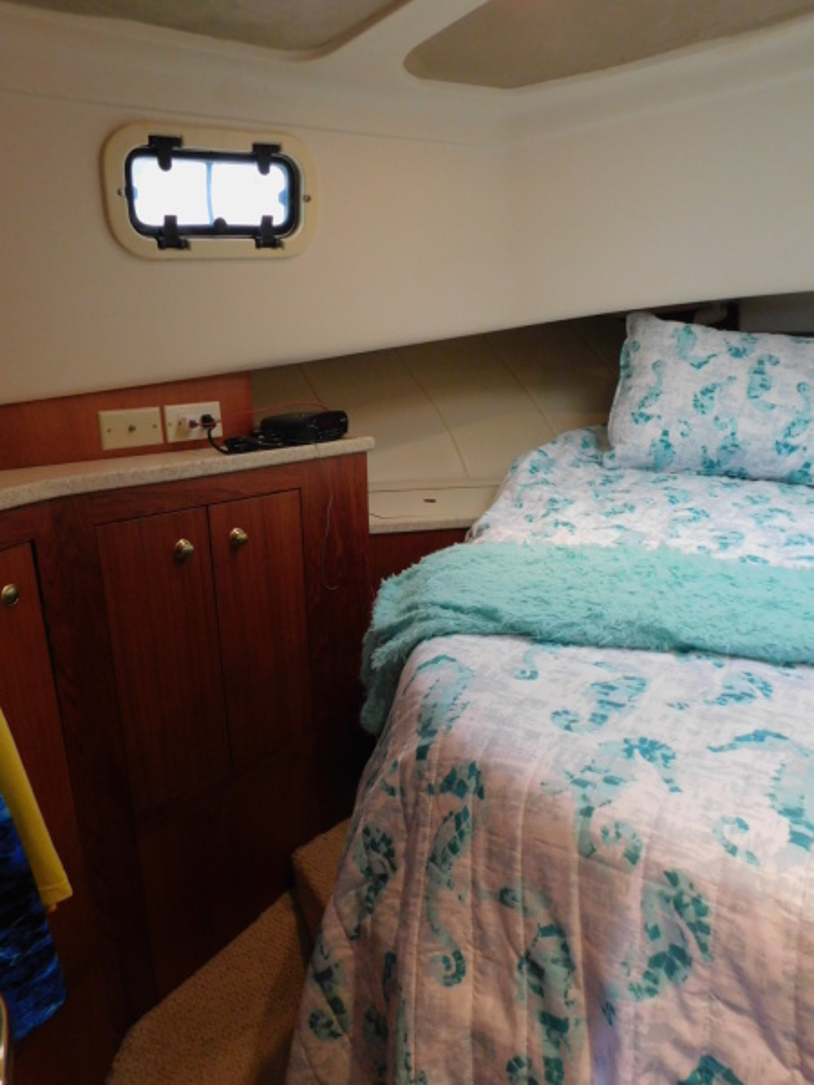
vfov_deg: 73.9
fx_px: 721
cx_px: 407
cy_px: 542
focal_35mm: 23
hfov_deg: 58.9
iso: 400
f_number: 3
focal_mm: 4
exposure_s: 1/25
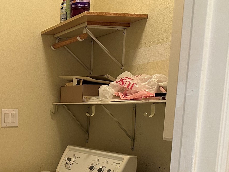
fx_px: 370
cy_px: 179
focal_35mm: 56
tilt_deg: -11.9
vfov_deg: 24.7
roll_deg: +1.0
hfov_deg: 30.9
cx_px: -18
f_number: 1.78
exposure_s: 1/60
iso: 320
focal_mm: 6.86
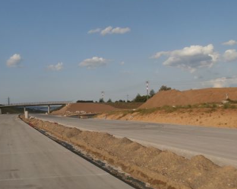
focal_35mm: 47
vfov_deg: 32.0
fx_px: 330
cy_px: 106
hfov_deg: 39.2
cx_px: 86
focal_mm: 5.36
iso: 100
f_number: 3.5
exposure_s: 1/1600
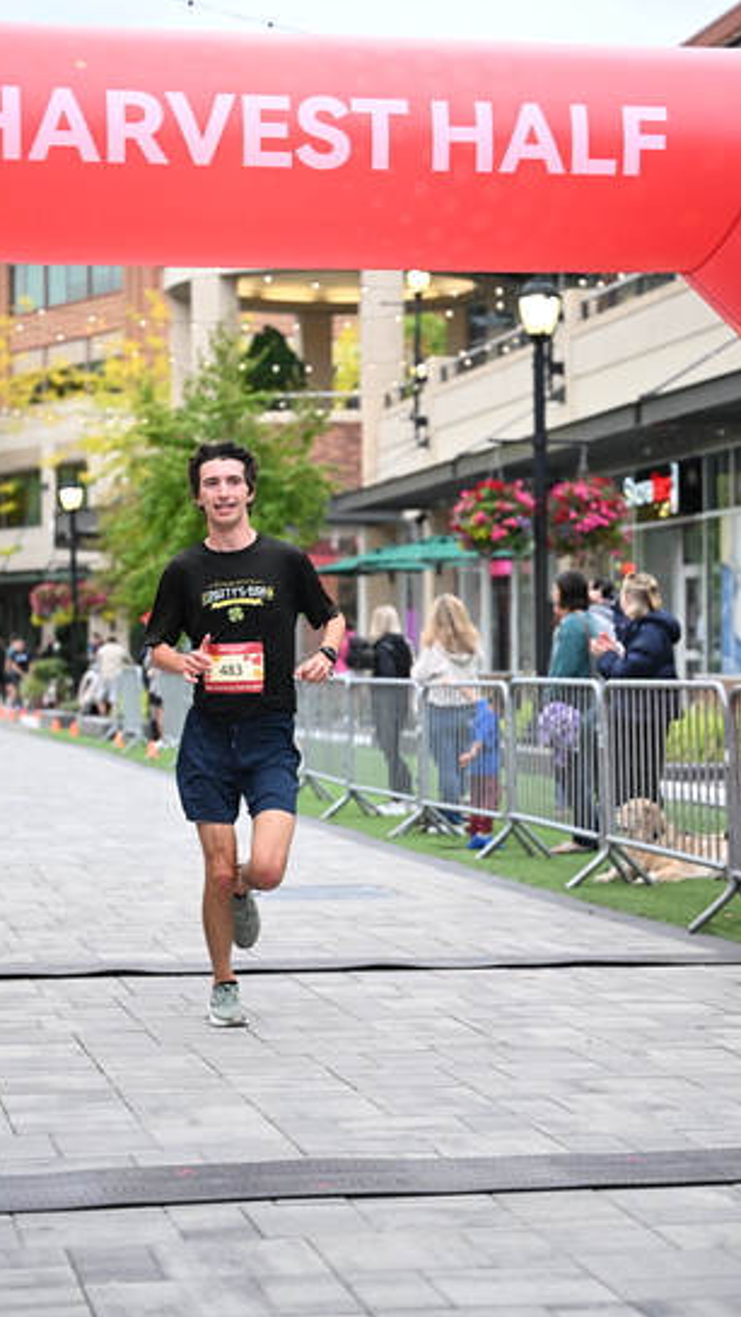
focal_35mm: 75
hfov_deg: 16.1
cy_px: 658
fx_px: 2621
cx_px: 375
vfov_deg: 28.2
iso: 1600
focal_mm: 71
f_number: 2.8
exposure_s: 1/1000
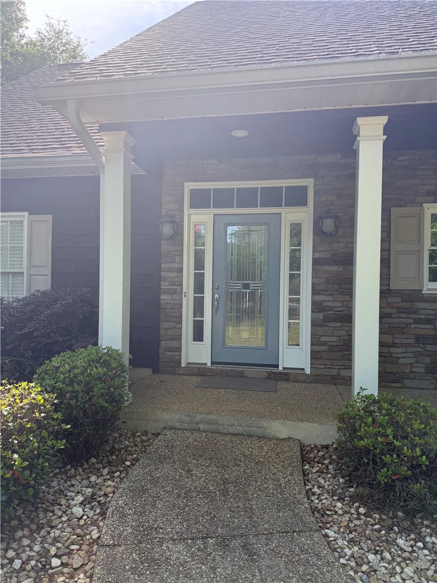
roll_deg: -1.8
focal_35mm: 24
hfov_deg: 56.8
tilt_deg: +5.0
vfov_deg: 71.6
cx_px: 218
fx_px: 404
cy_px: 292
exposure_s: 1/1075
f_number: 1.78
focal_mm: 6.76
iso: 100
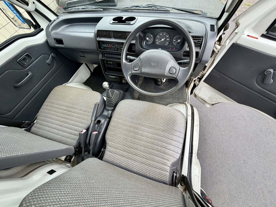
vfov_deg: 85.7
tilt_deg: -57.5
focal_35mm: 14
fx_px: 112
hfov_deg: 102.1
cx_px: 138
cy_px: 104
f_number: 2.2
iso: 80
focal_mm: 2.22
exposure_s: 1/121
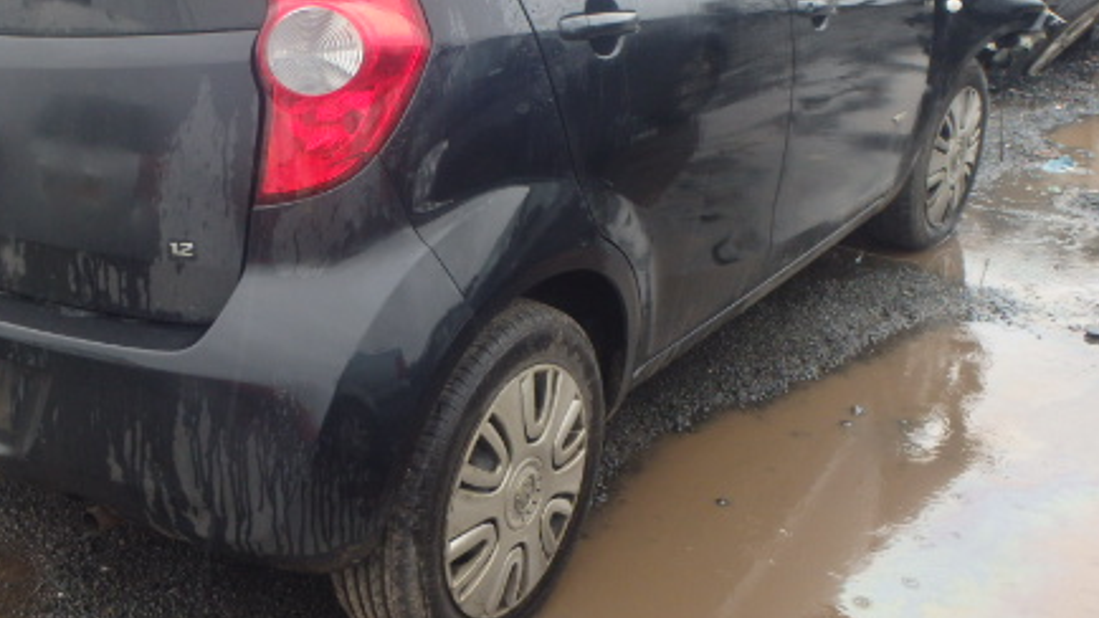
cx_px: 370
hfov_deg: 44.8
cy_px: 198
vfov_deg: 26.3
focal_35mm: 45
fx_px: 1311
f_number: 3.9
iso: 200
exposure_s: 1/60
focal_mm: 5
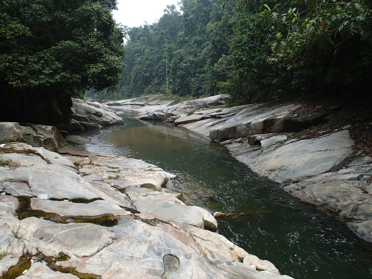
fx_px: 269
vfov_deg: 54.9
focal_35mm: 25
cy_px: 140
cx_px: 186
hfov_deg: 69.4
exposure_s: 1/1000
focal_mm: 4.5
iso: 100
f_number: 2.8
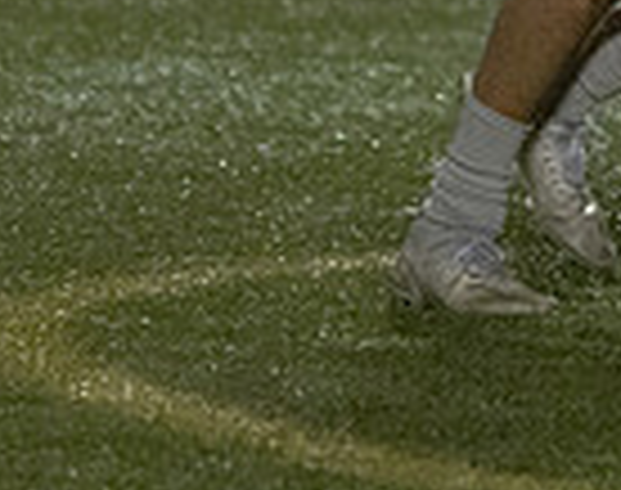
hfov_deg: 1.5
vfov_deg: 1.2
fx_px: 23117
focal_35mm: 1264
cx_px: 806
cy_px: -427
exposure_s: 1/1000
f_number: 5.6
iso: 16000
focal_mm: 247
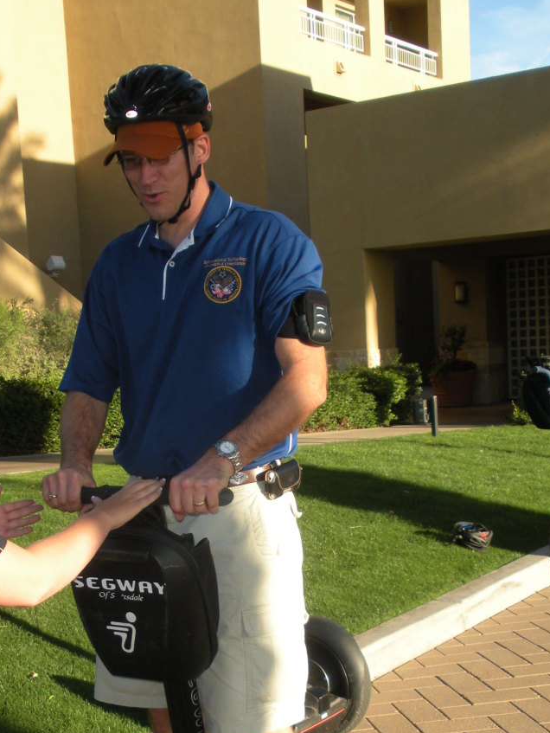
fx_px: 1228
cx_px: 201
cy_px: 487
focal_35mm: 58
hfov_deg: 25.2
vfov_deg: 32.9
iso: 88
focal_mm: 6.3
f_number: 3.5
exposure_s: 1/379
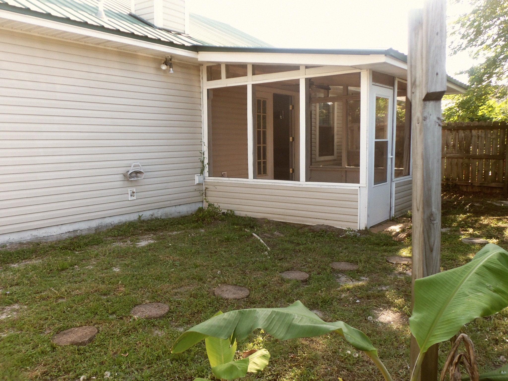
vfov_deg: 49.7
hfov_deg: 63.4
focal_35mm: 28
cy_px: 190
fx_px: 411
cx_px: 254
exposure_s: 1/100
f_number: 3.3
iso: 64
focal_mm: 5.1
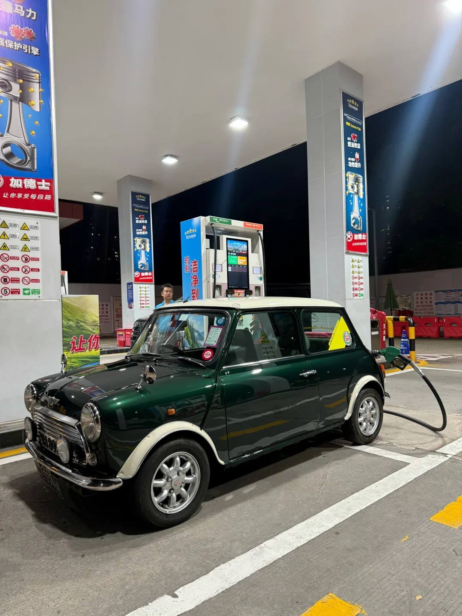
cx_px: 231
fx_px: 427
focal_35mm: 24
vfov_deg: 71.6
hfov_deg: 56.8
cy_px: 308
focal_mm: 6.76
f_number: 1.78
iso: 160
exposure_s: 1/50
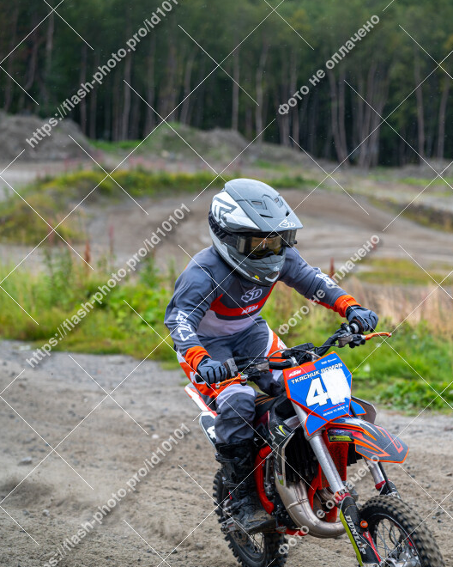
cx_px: 226
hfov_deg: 14.3
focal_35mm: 108
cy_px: 298
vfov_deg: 17.8
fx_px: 1810
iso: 800
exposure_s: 1/2500
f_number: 4
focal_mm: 95
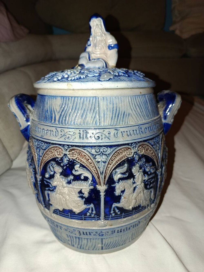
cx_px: 102
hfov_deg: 56.8
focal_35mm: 24
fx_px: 189
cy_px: 136
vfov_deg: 71.6
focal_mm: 5.24
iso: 620
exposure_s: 1/50
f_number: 1.7
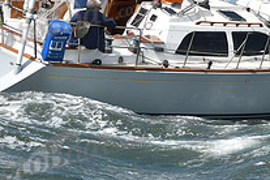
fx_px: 1470
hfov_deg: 10.5
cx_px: 215
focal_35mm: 196
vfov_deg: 6.9
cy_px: -61
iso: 320
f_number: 7.1
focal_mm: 70
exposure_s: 1/1600
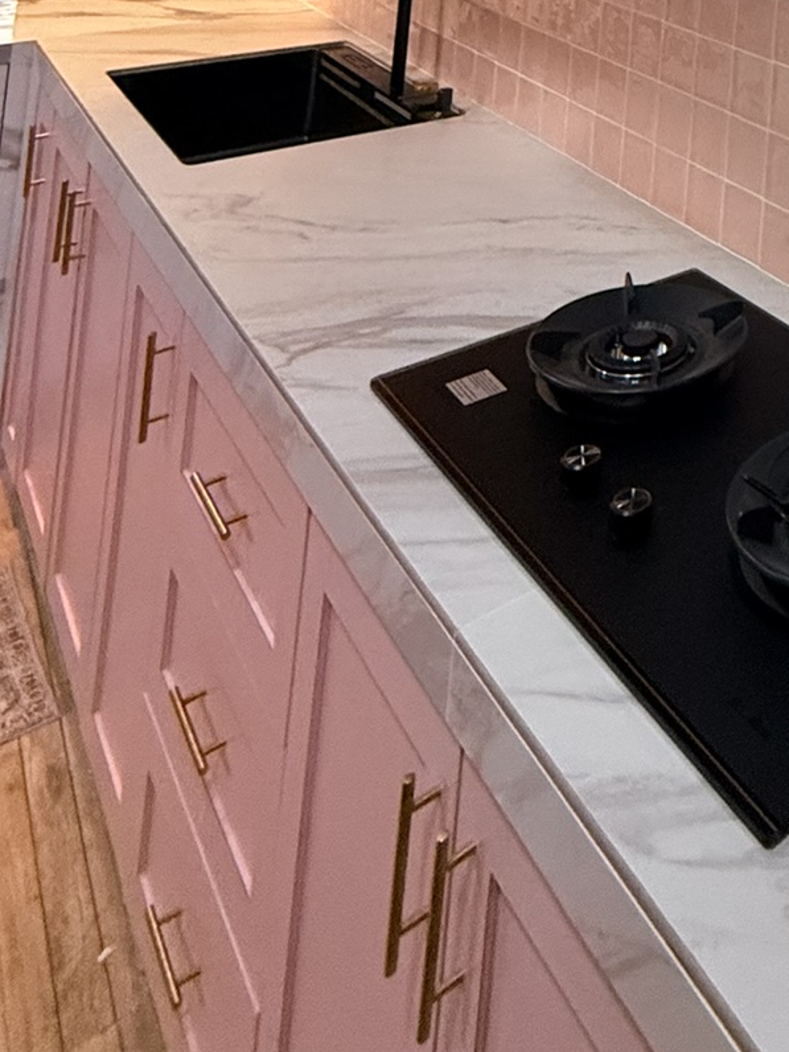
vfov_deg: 36.0
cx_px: 978
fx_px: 1094
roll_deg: -3.7
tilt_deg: +3.6
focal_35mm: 36
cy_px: -289
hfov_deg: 32.0
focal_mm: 2.22
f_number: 2.2
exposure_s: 1/50
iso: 320
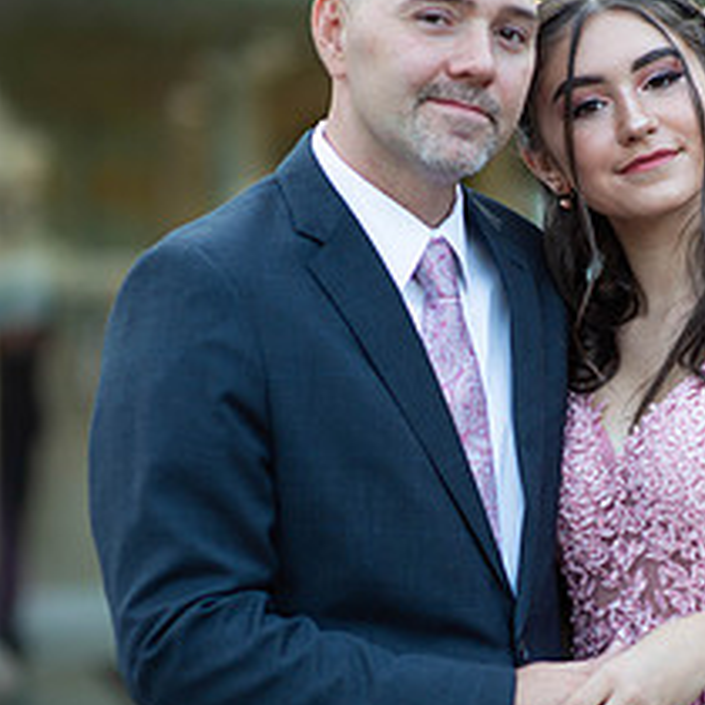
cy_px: 460
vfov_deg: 11.3
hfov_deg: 11.3
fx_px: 3571
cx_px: 499
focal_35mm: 155
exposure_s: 1/500
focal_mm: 85
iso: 250
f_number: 2
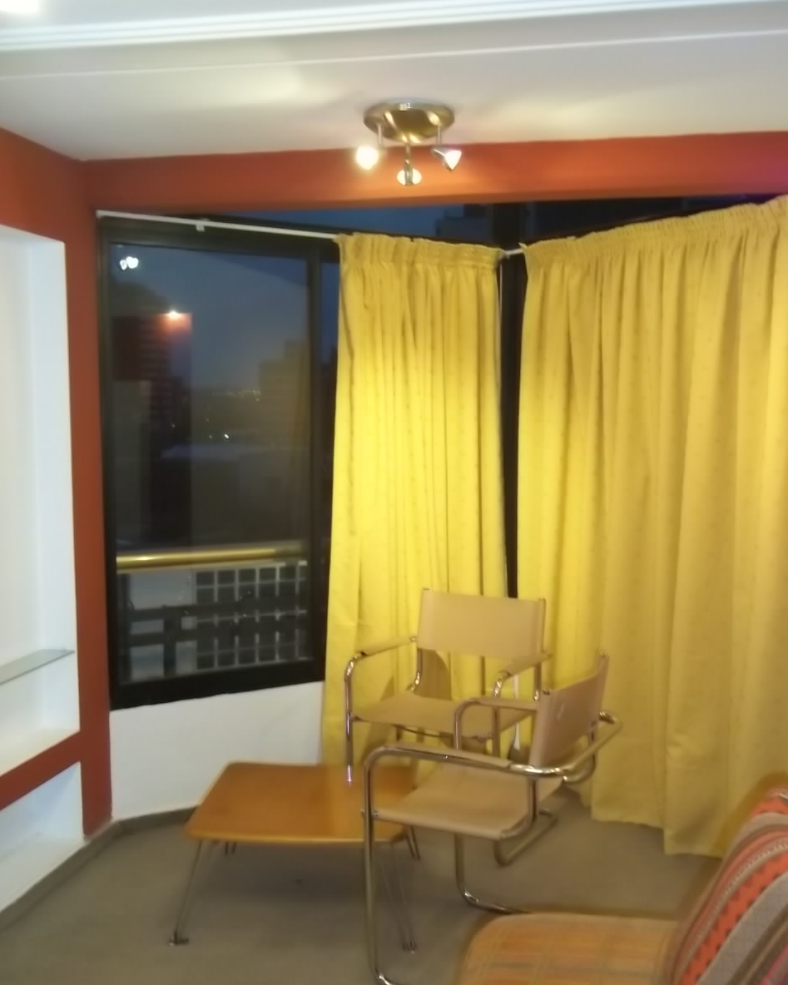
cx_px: 395
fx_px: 1108
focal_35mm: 38
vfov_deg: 47.9
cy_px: 509
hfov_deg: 39.2
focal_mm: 6.5
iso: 320
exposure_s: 1/30
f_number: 3.1
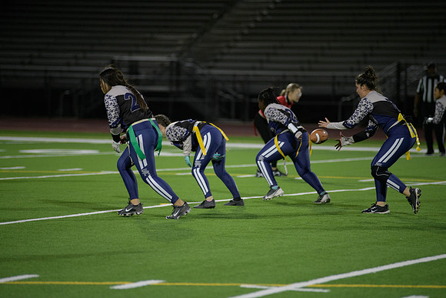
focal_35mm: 200
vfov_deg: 6.9
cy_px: 149
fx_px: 2478
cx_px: 223
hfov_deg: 10.3
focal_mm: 200
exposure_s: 1/640
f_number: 2.8
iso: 2200
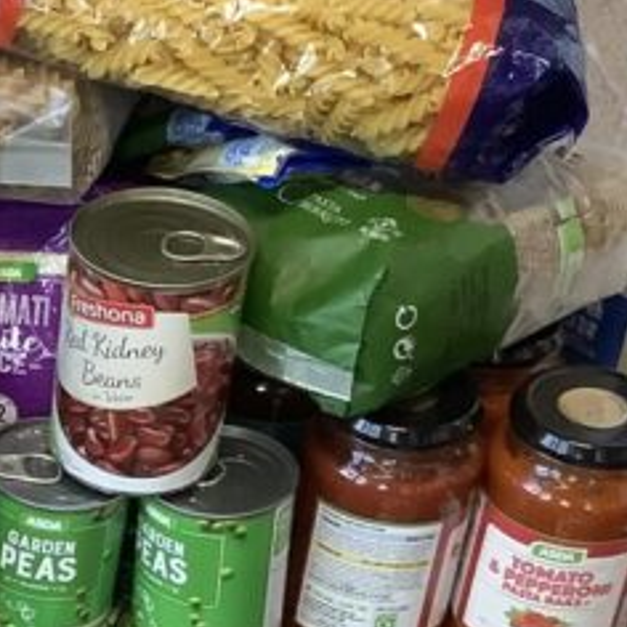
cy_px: 592
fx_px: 2439
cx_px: -391
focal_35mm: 119
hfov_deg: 13.6
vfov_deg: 14.5
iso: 200
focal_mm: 3.3
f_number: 2.4
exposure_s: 1/50
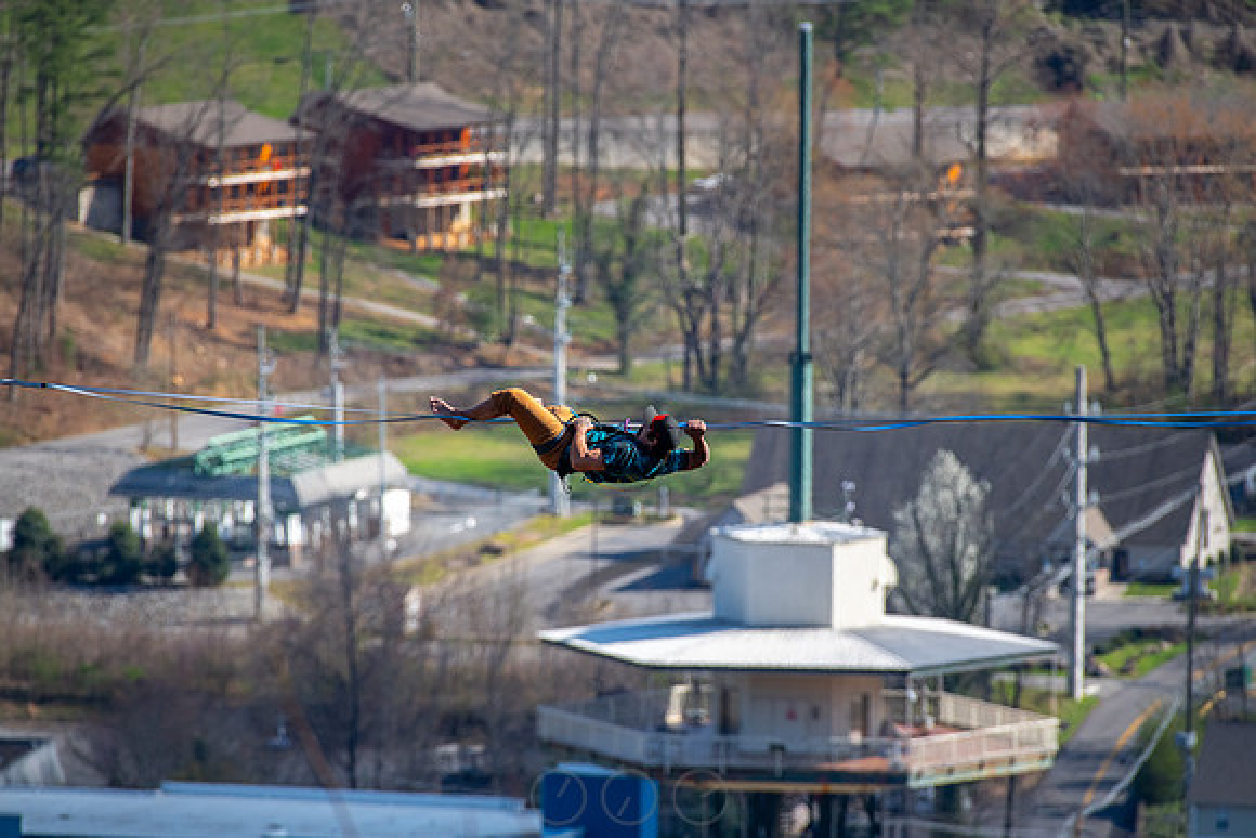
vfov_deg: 2.7
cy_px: 419
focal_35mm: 515
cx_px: 628
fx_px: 17987
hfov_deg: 4.0
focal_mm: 500
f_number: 8
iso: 400
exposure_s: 1/1600
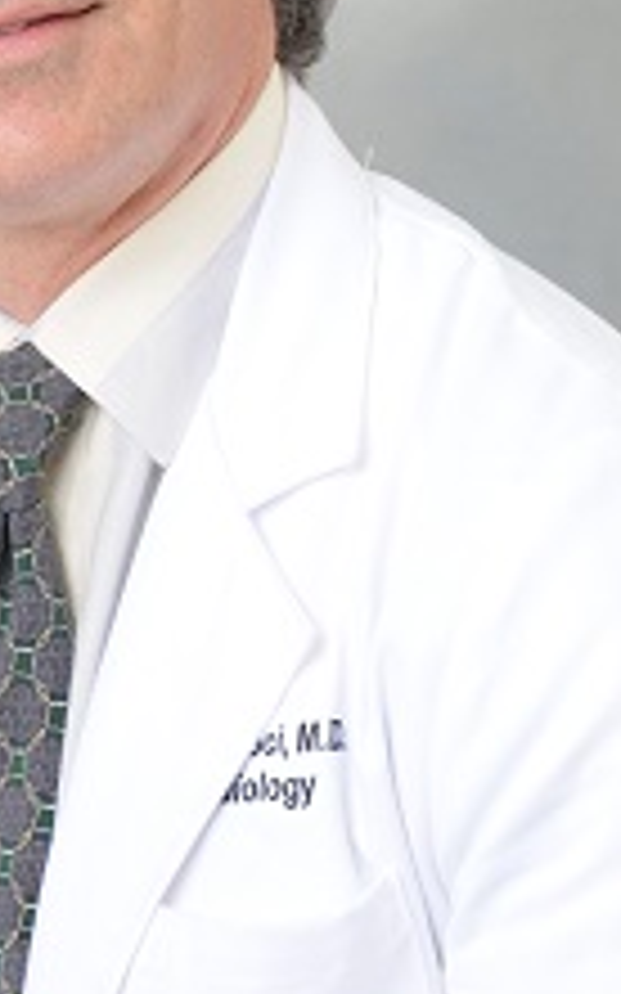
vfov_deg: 6.4
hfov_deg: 4.0
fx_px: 8834
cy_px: 58
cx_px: 14
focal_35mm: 326
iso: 200
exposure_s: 1/250
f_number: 9
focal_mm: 105
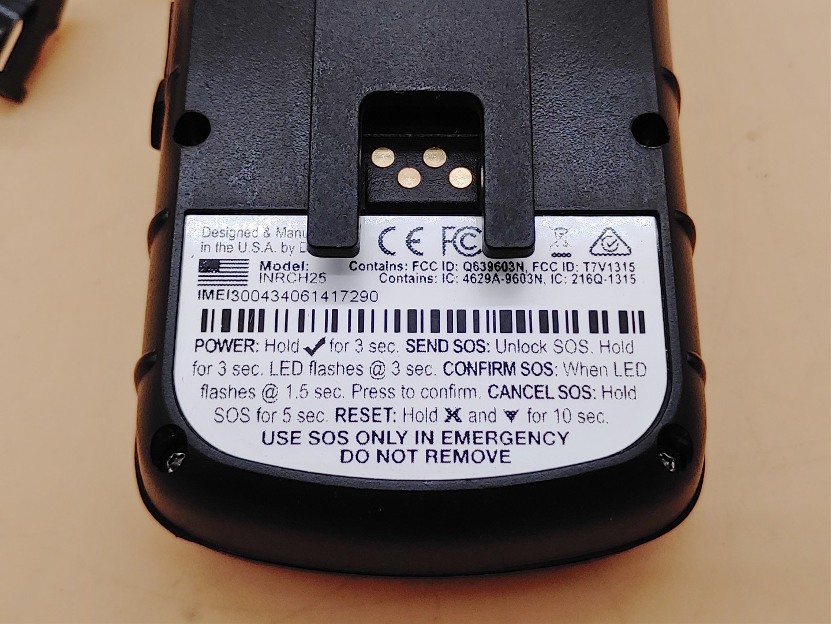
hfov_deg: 41.2
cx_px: 416
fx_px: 1104
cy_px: 312
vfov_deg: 31.5
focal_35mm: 46
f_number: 1.8
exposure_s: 1/176
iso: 50
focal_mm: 4.36
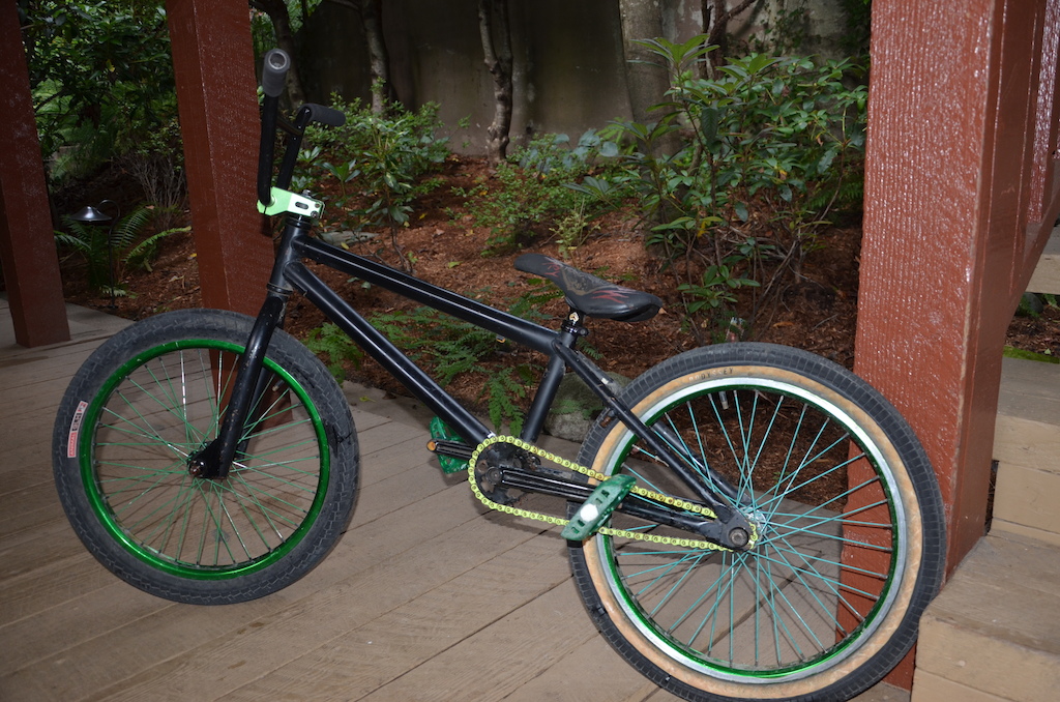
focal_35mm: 32
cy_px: 351
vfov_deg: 41.5
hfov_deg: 59.6
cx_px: 530
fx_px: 925
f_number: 3.8
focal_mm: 21
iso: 250
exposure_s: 1/60
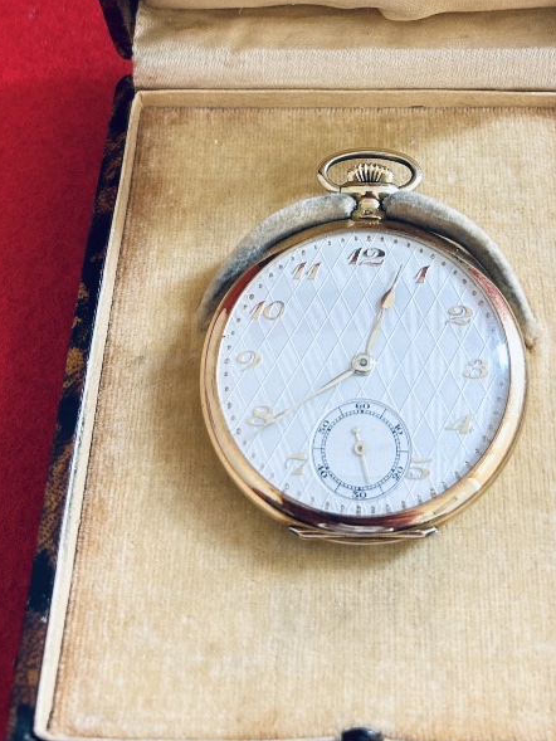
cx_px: 367
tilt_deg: -53.6
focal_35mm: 53
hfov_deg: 27.4
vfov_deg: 34.2
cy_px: 77
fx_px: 1135
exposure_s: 1/60
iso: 125
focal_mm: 5.7
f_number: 1.5
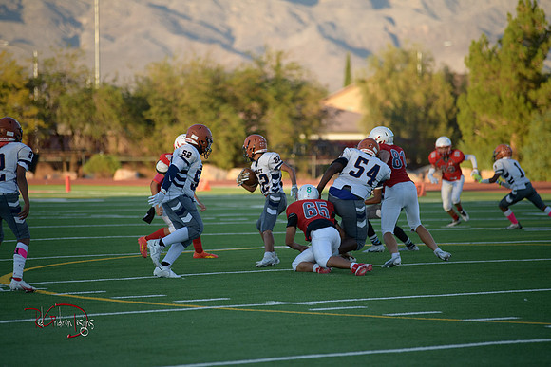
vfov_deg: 6.9
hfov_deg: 10.3
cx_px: 276
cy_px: 184
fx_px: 3062
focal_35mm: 200
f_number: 2.8
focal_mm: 200
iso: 1000
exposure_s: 1/5000
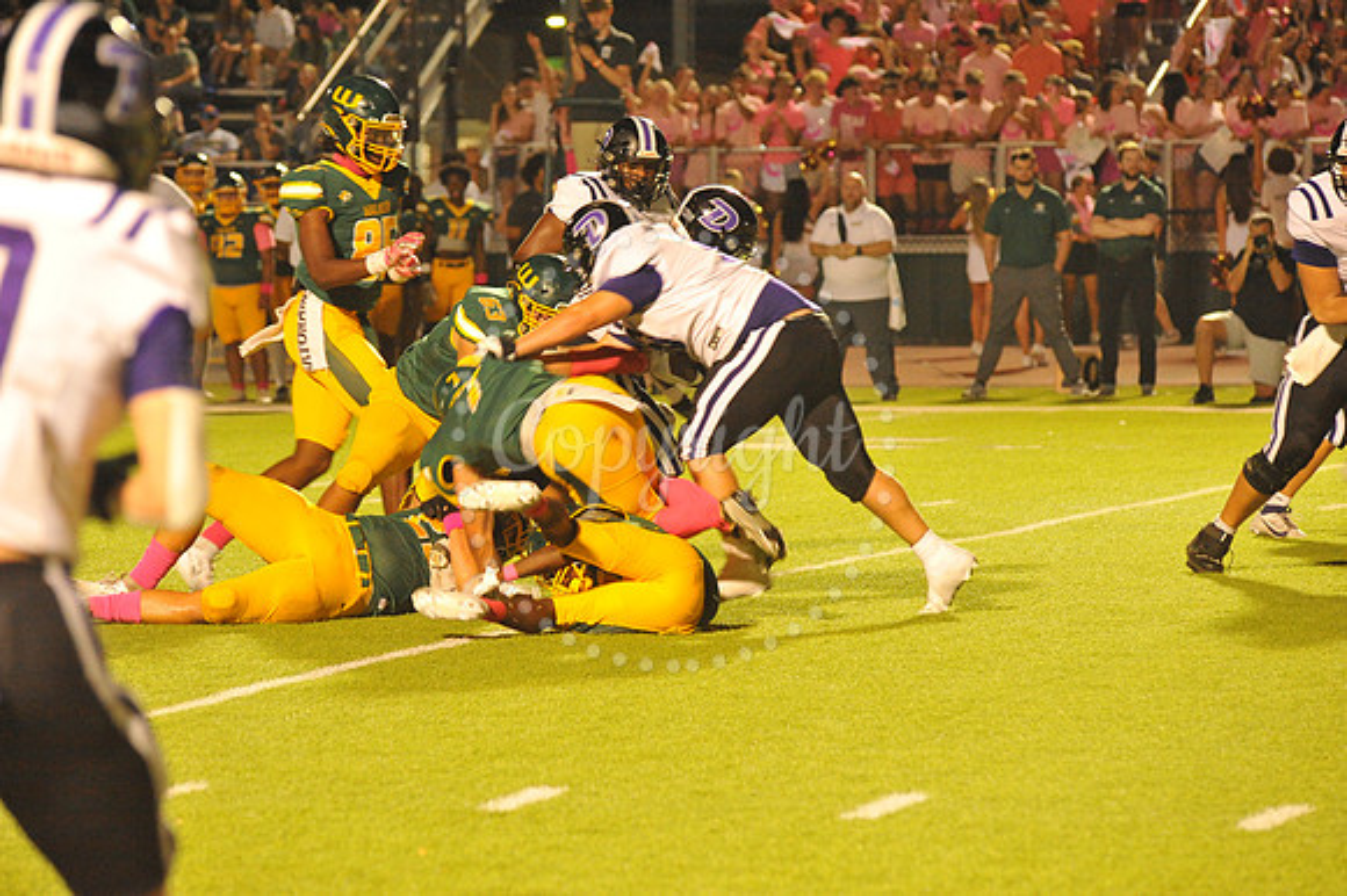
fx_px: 7479
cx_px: 674
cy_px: 448
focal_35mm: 200
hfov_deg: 10.3
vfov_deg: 6.9
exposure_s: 1/160
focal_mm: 200
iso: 6400
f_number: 5.6
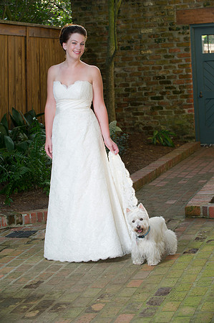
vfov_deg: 21.5
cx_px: 107
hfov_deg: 14.4
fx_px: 849
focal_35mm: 95
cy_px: 162
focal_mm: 95
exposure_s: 1/80
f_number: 5.6
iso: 400
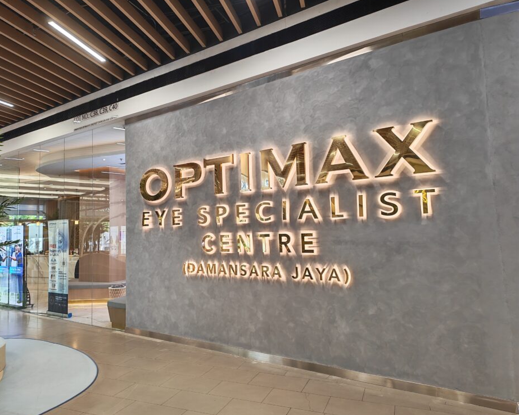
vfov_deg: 54.9
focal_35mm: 26
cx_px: 232
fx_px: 399
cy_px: 208
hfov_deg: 65.9
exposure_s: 1/100
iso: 320
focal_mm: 6.12
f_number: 1.9
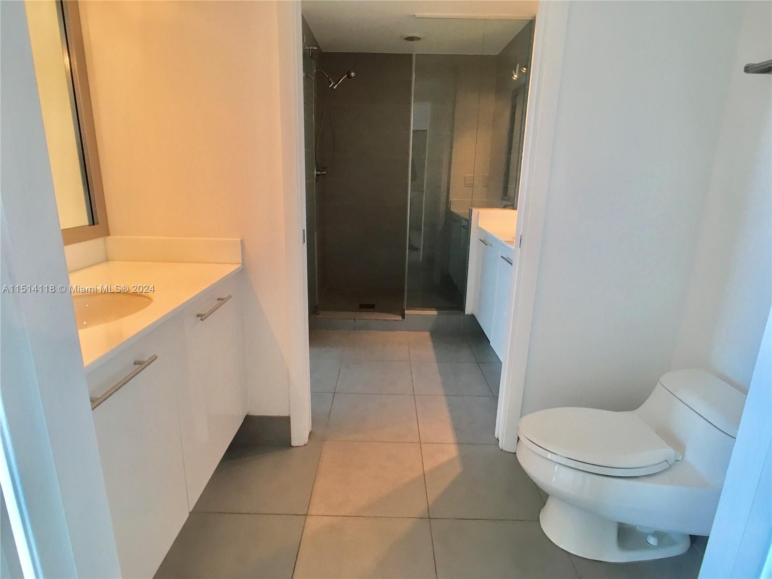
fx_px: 647
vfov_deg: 48.2
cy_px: 290
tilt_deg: -14.6
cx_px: 386
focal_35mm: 29
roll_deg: -1.4
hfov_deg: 61.7
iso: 32
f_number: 2.2
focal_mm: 4.15
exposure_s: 1/30
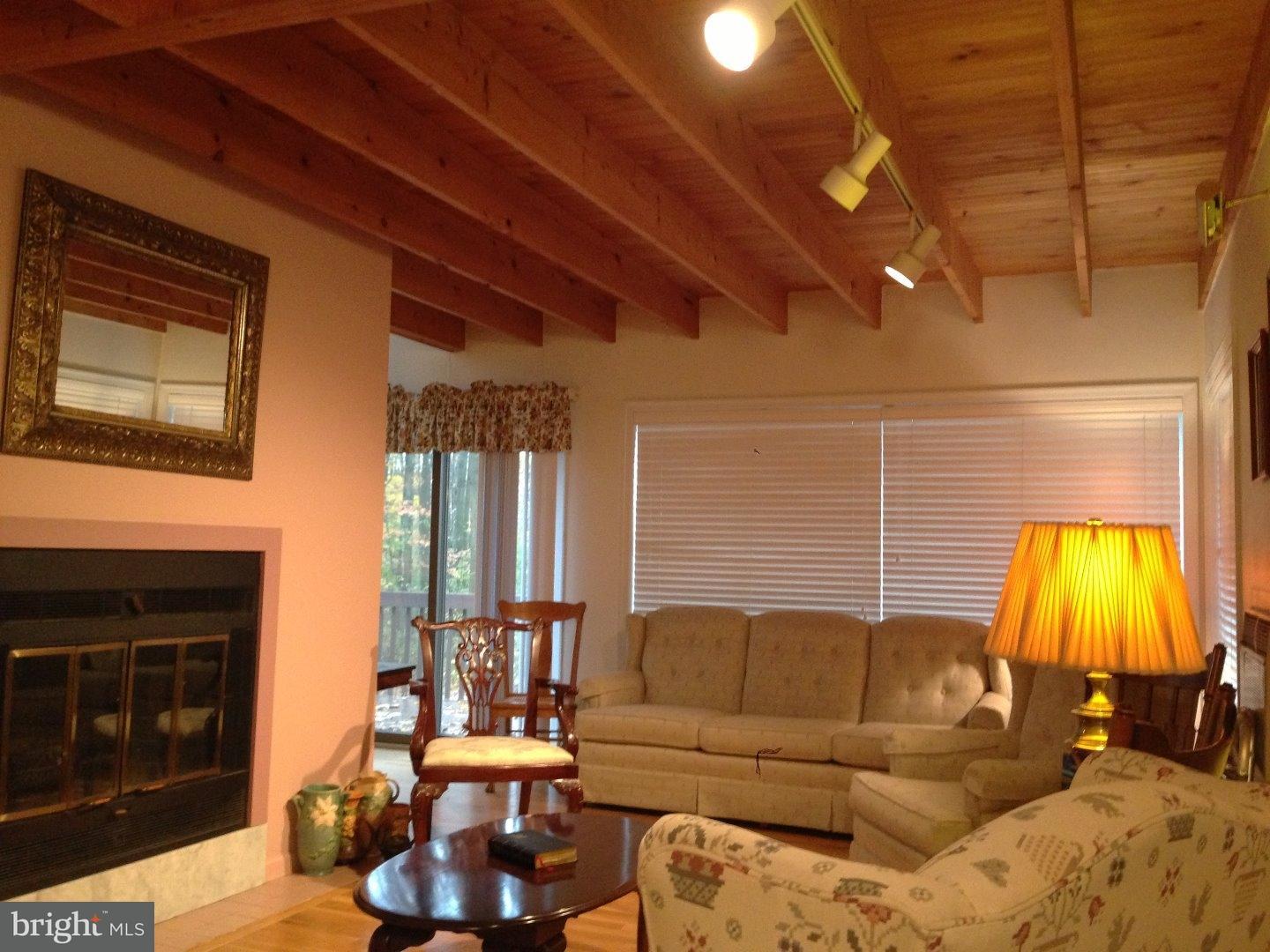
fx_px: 1211
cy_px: 476
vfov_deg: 42.9
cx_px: 635
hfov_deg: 55.4
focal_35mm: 33
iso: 400
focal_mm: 4.13
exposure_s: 1/17
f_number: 2.4
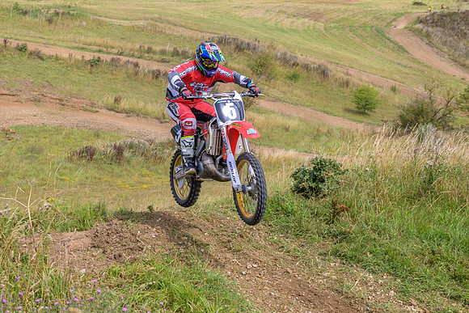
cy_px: 173
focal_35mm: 58
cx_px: 167
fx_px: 761
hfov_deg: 34.0
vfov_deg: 23.2
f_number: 4
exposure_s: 1/400
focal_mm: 44
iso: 50
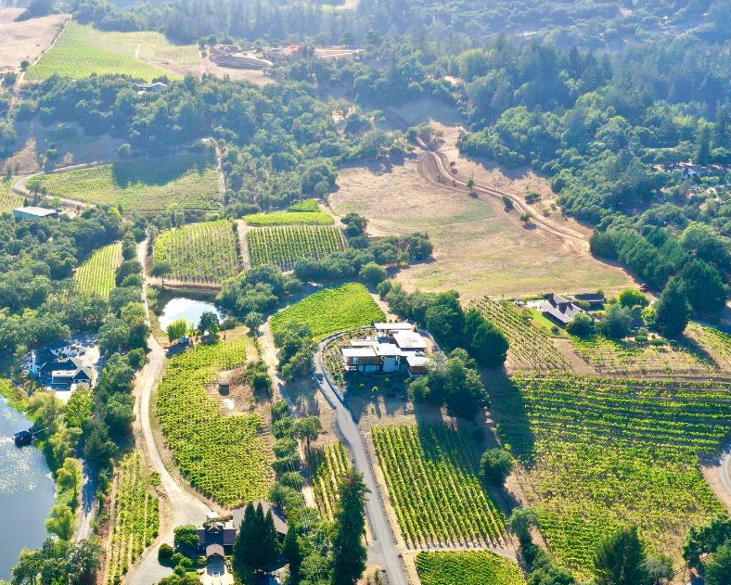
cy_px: 388
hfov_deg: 36.0
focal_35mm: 50
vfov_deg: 30.1
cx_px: 143
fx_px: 1082
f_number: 6.3
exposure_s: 1/200
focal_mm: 10.26
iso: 100
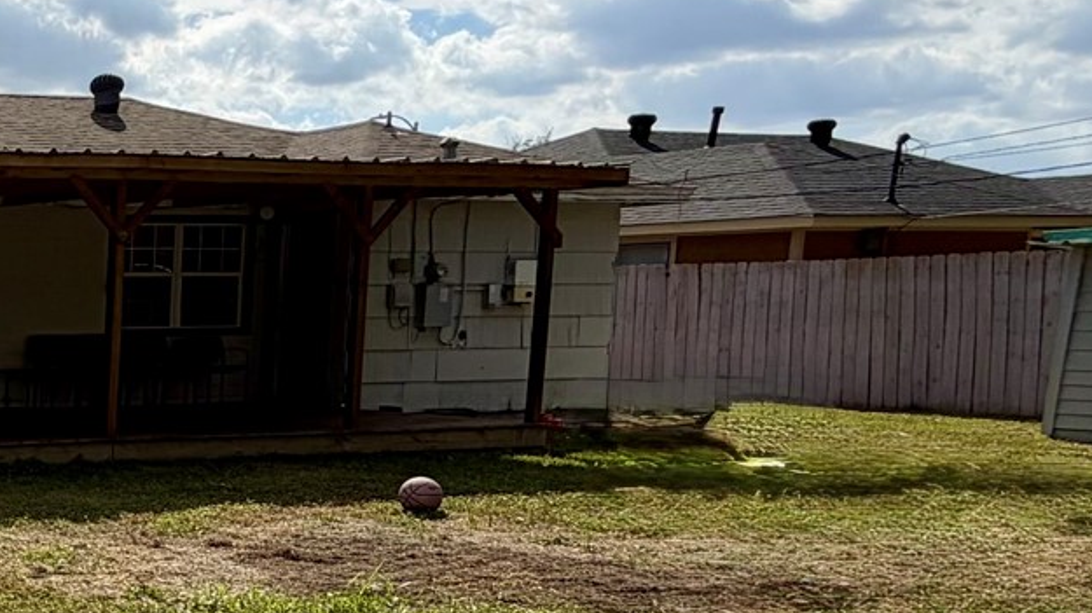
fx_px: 1447
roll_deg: -0.5
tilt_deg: -5.5
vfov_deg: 23.6
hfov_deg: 30.0
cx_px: -425
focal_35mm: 50
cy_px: 494
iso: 20
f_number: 2.2
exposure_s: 1/1464
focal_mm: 2.22
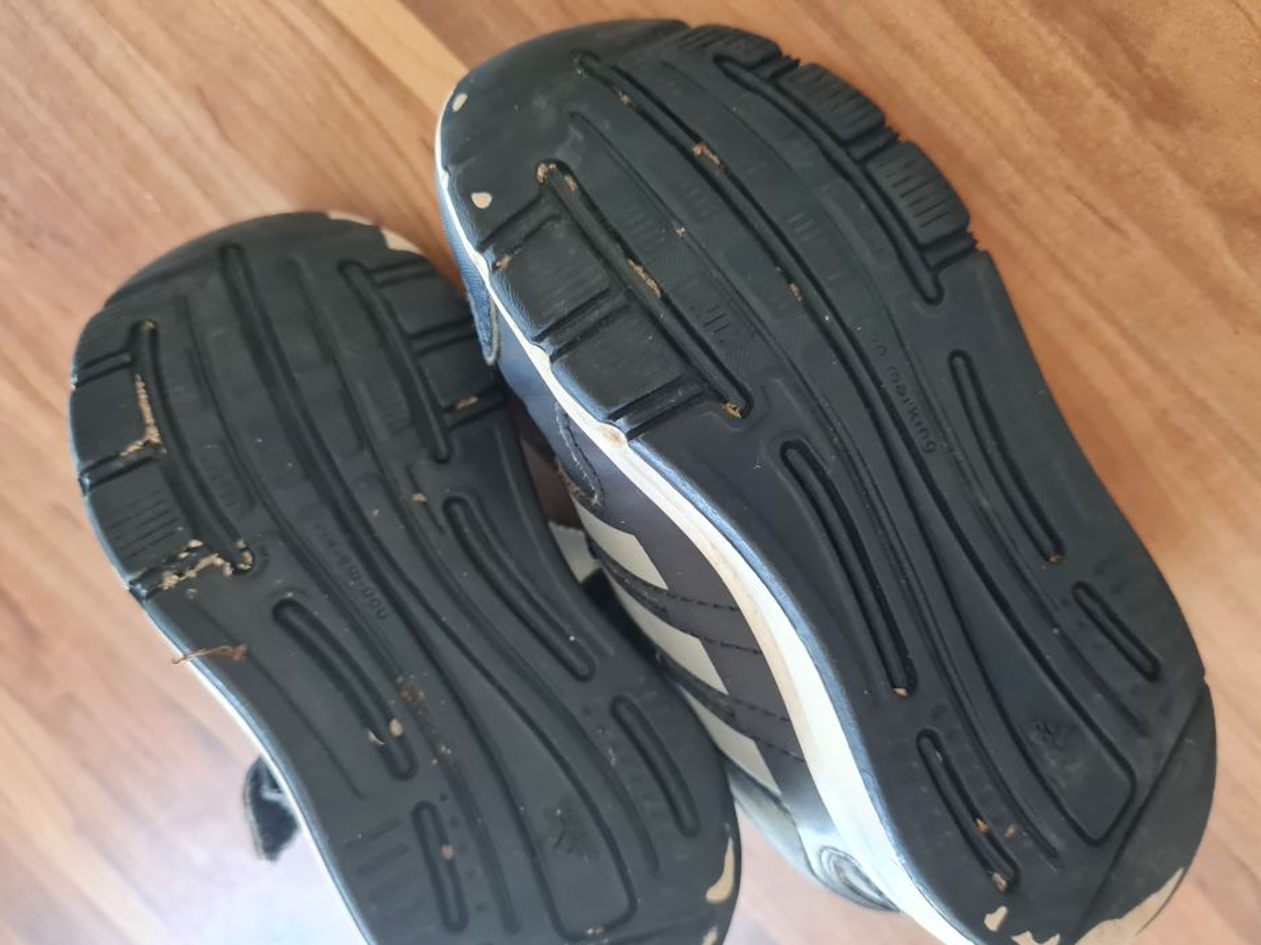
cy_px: 482
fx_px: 1020
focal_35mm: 28
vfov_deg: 49.7
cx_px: 628
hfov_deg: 63.5
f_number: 1.8
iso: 800
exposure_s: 1/50
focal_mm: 5.4
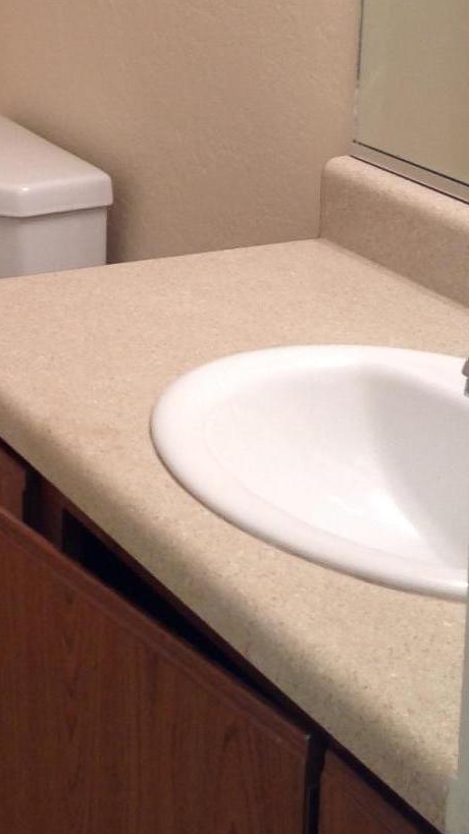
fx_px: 2058
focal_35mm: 93
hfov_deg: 12.7
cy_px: 40
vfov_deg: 22.2
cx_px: -108
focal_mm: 4.28
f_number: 2.4
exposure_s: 1/17
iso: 50
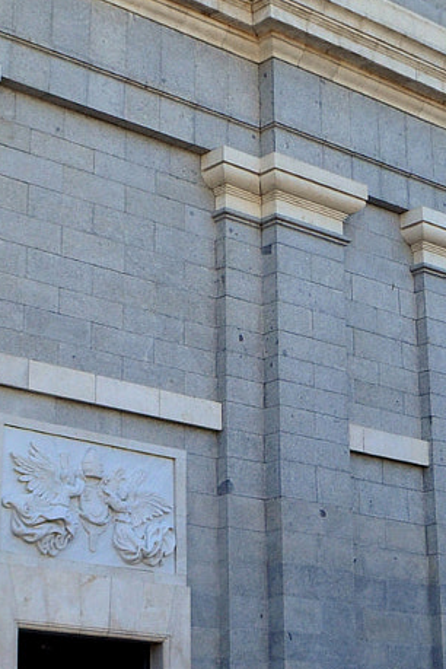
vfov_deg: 17.7
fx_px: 2137
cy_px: 223
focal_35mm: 115
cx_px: 348
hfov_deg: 11.9
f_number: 10
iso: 400
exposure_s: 1/200
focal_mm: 22
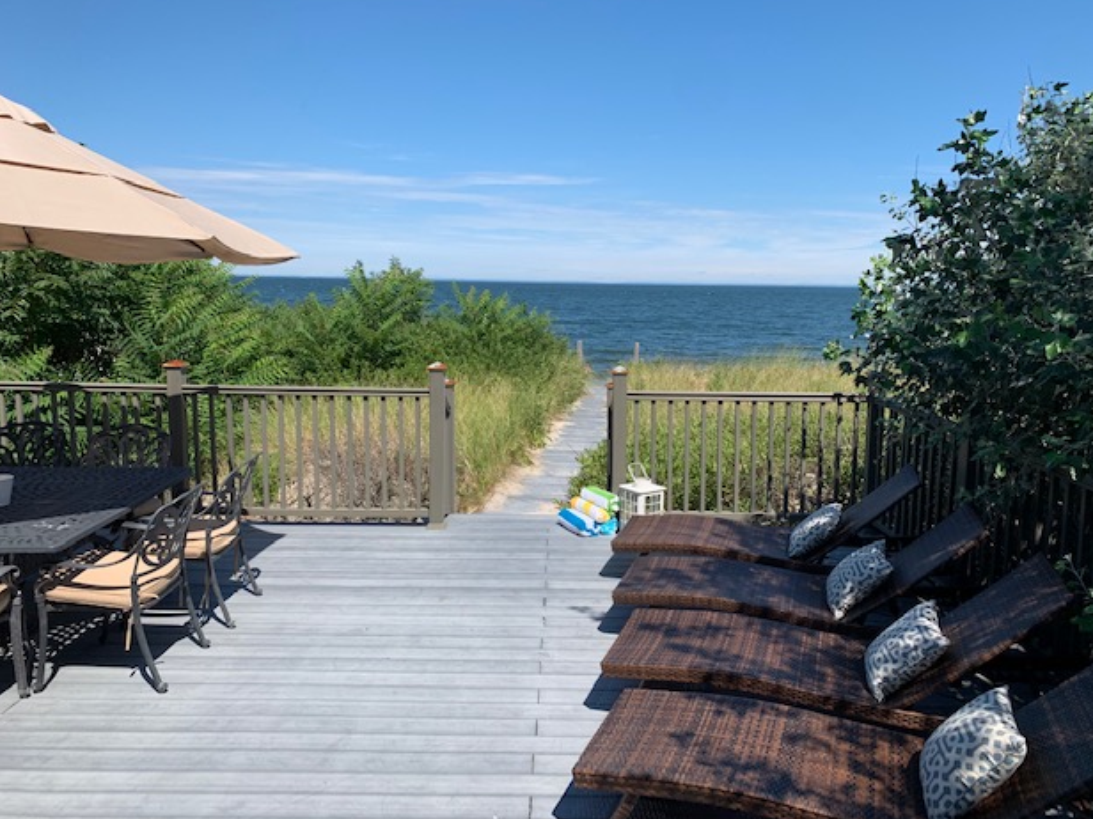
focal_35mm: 27
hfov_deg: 65.3
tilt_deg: -6.1
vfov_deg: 51.3
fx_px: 853
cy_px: 399
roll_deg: -1.5
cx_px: 564
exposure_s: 1/2364
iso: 25
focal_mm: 4.25
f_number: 1.8
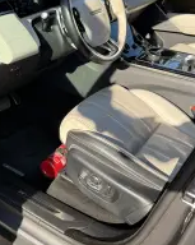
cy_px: 96
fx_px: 318
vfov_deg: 41.8
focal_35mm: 44
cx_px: 22
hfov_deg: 32.5
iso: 100
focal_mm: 6.76
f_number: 1.78
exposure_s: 1/1046
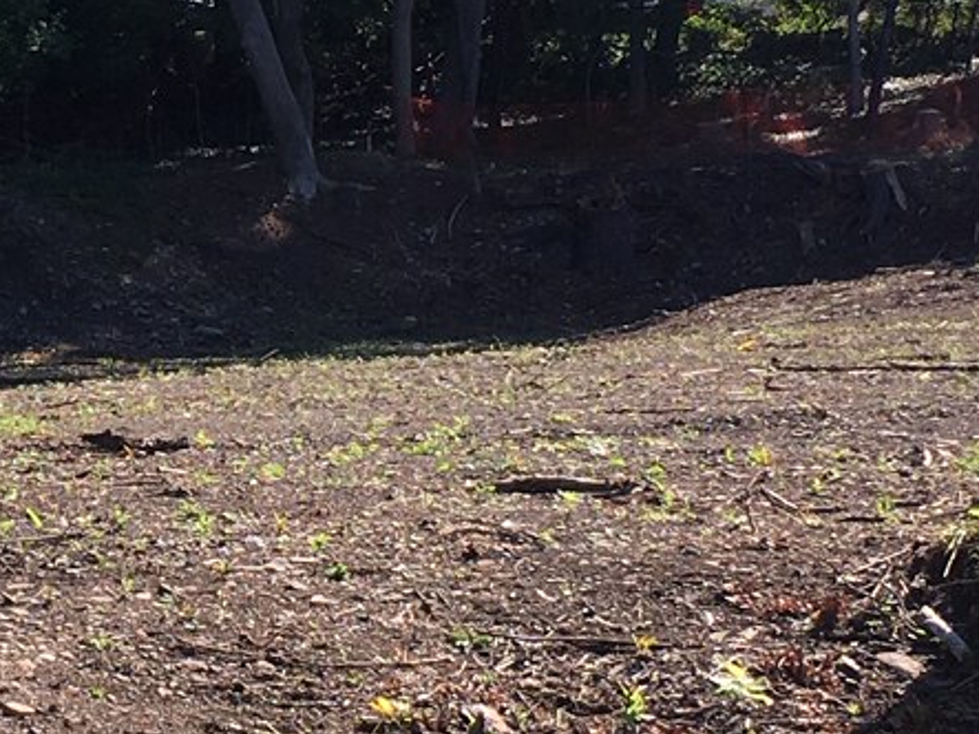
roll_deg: +2.2
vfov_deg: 11.2
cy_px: 325
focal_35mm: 132
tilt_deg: -0.6
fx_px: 3732
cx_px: 29
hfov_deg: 14.7
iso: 25
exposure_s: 1/561
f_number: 2.2
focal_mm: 4.15
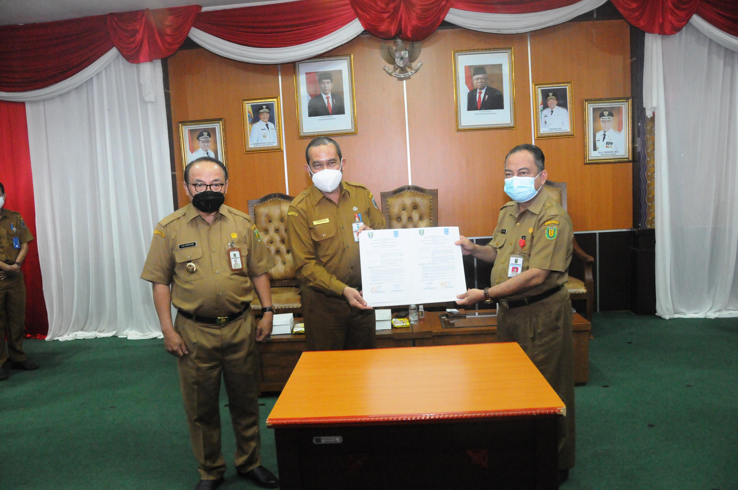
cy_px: 245
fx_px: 553
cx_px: 369
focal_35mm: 27
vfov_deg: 47.8
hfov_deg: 67.4
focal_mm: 18
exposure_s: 1/40
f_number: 4.5
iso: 3200
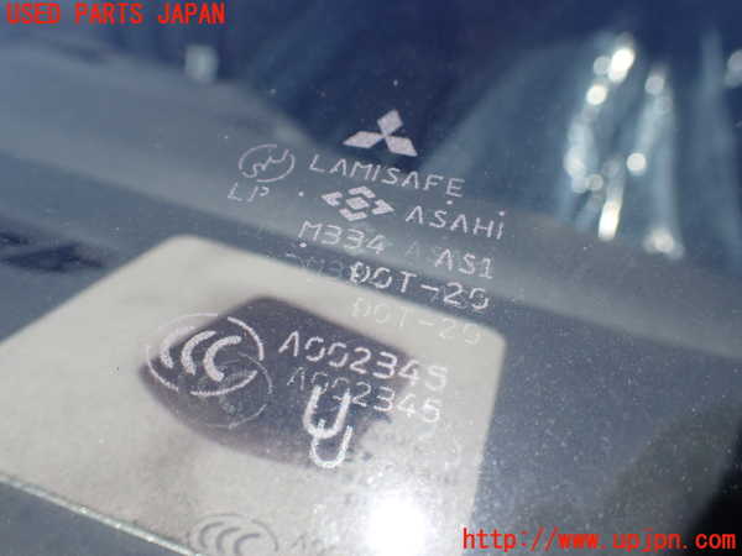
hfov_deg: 60.0
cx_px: 371
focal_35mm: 30
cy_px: 278
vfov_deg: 46.8
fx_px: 643
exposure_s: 1/160
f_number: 9
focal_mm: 5.4
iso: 100
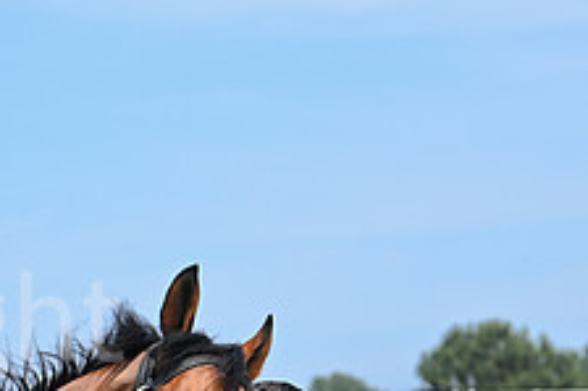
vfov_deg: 5.5
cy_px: 489
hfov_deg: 8.3
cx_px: -39
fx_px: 4015
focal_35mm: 246
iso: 400
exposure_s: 1/2000
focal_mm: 95
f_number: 5.6
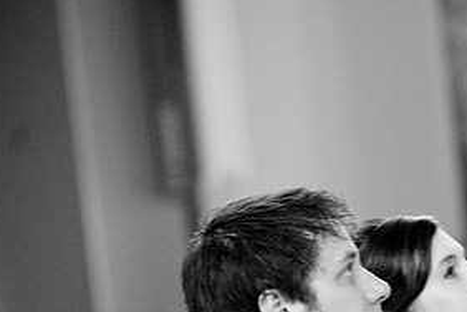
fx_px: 7990
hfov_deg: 3.3
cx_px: 455
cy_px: 290
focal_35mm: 616
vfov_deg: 2.2
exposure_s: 1/50
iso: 800
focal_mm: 200
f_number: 4
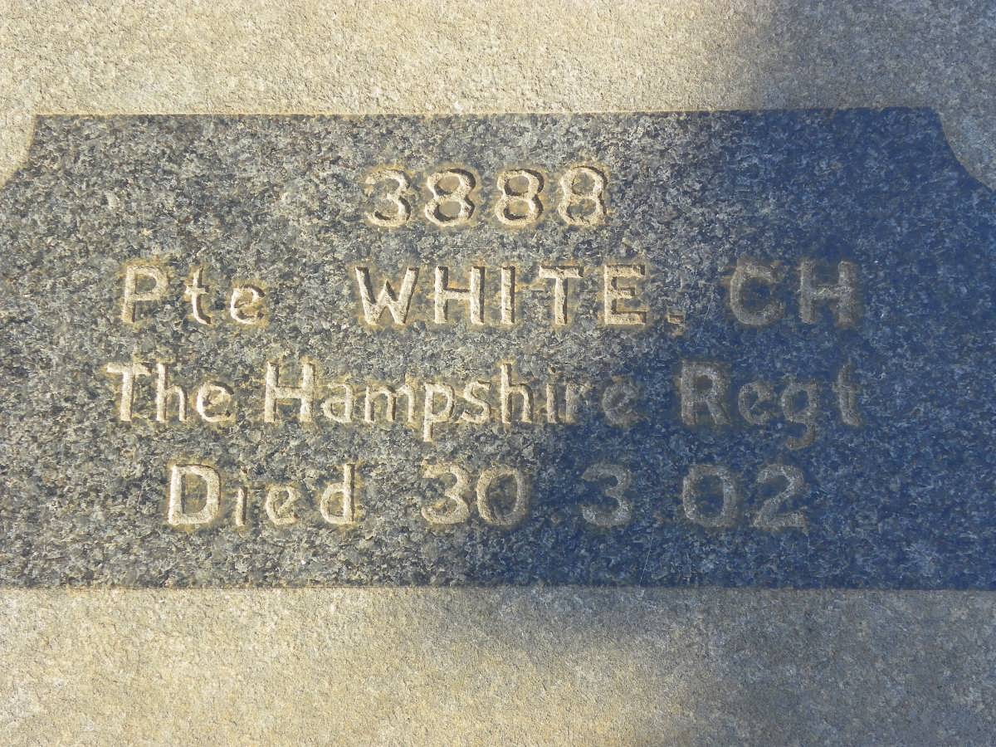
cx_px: 498
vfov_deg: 21.6
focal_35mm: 68
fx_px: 1957
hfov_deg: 28.6
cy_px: 374
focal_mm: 12.1
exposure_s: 1/125
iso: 64
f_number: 3.5
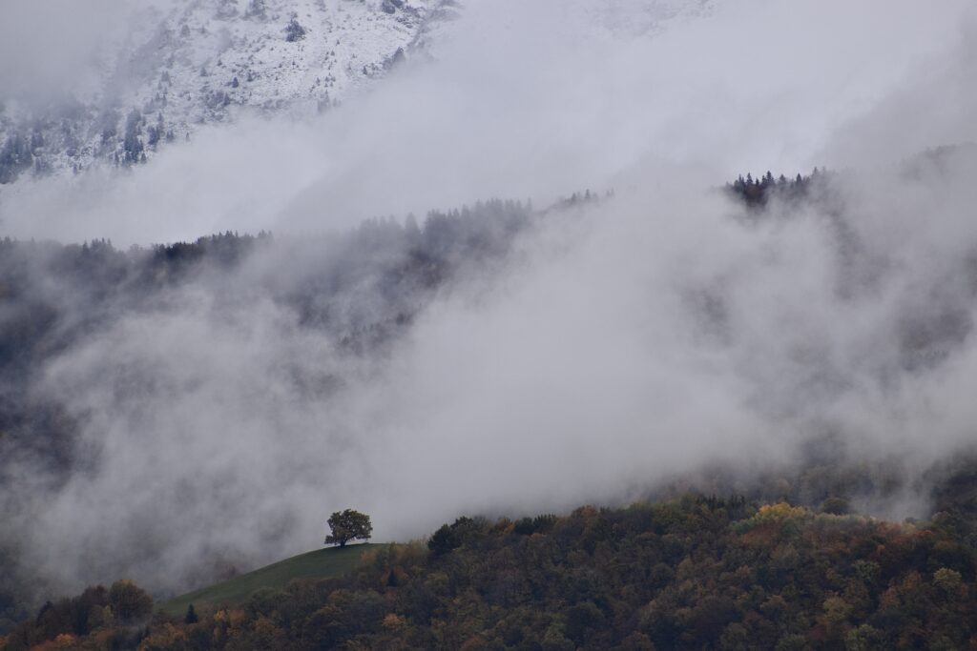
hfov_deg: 4.6
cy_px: 326
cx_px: 488
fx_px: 12213
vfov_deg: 3.1
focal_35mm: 450
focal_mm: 300
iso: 200
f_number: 7.1
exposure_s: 1/800
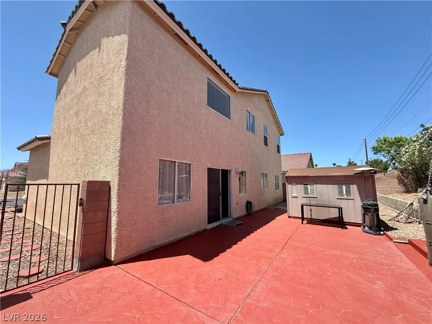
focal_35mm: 14
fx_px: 175
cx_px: 216
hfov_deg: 102.1
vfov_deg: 85.7
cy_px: 162
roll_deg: -0.1
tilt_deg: +7.8
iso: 50
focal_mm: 2.22
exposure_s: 1/1125
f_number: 2.2
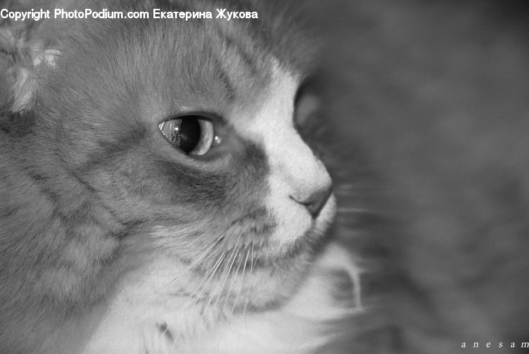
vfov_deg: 8.2
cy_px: 177
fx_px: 2471
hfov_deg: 12.2
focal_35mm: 168
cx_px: 264
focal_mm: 112
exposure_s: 1/60
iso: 200
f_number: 5.6
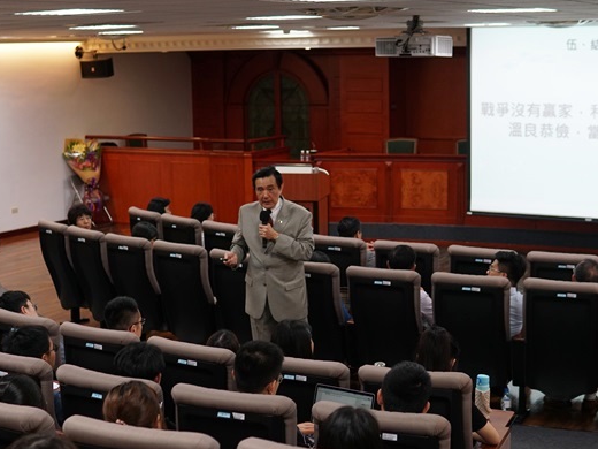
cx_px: 294
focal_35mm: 49
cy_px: 225
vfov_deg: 29.7
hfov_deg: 38.9
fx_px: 846
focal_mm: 30
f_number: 2.2
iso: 500
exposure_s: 1/250
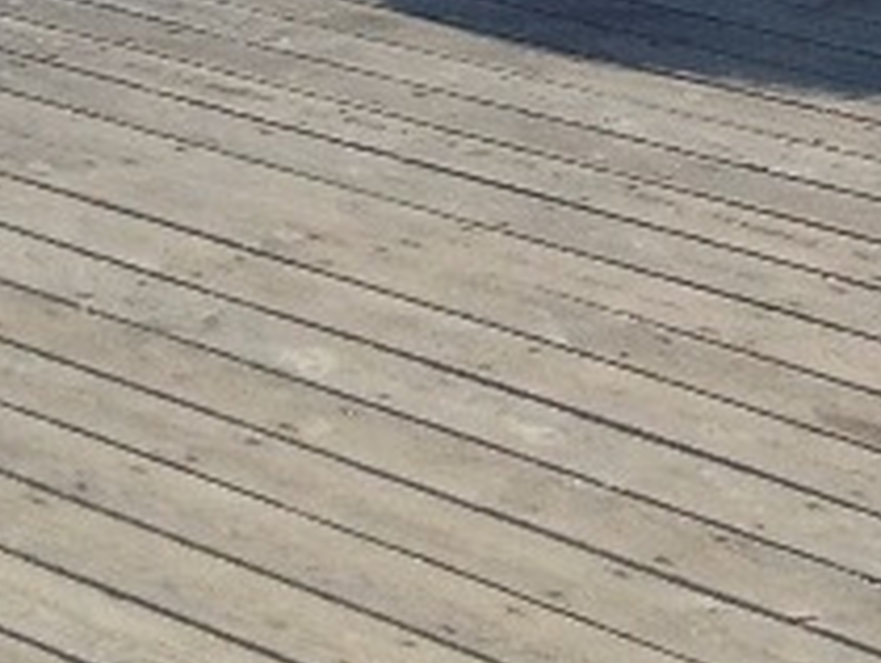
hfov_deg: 8.5
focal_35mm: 222
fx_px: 5657
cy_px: -1204
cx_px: 1615
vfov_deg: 6.2
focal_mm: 4.28
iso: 50
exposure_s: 1/2123
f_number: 2.4
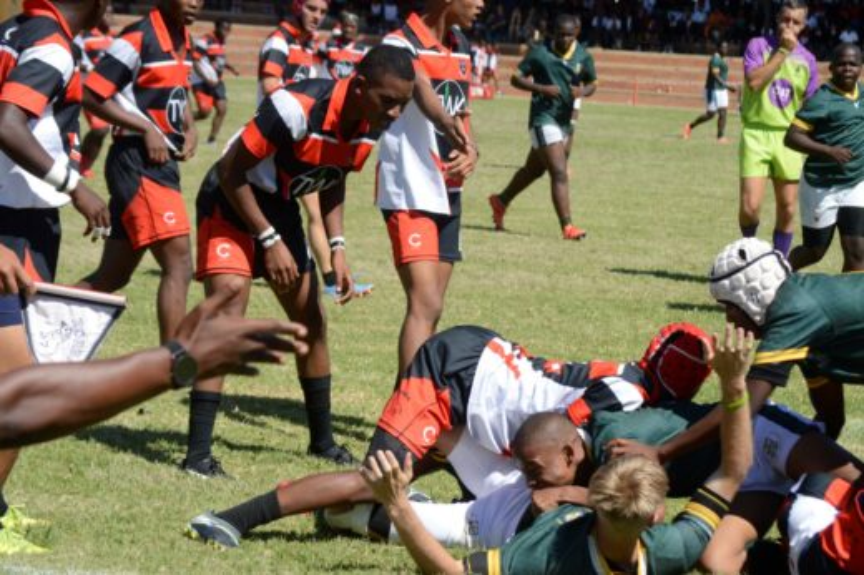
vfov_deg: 11.1
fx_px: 2950
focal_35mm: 123
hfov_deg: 16.7
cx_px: 432
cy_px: 288
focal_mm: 82
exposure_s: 1/2000
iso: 800
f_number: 9
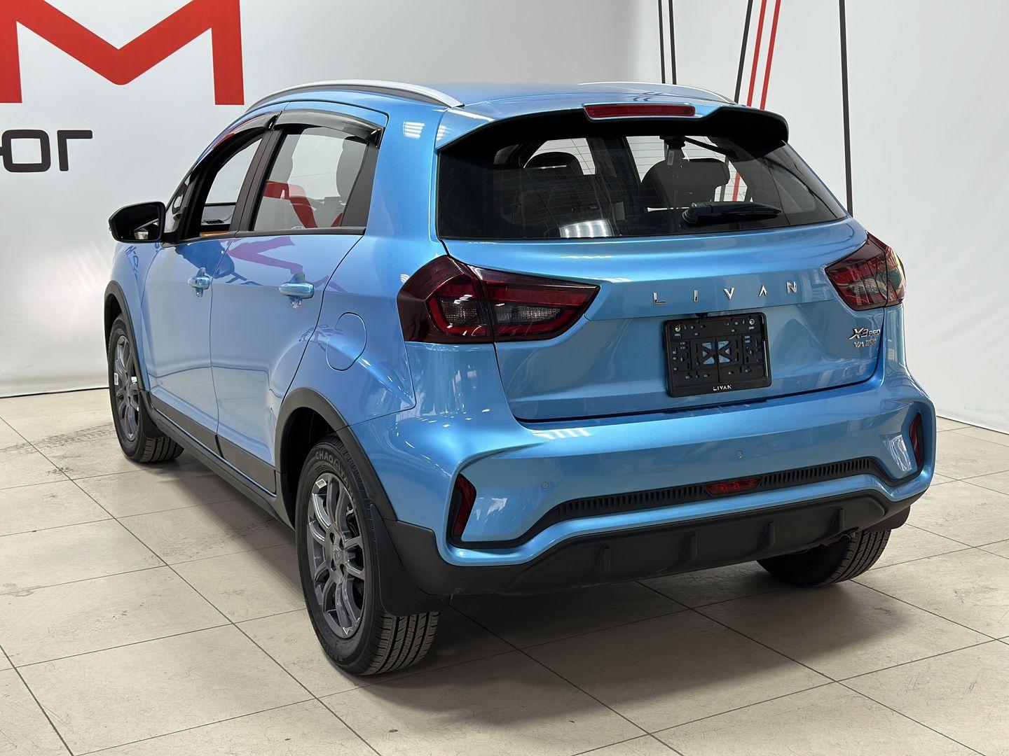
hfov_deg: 39.7
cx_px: 504
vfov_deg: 30.3
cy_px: 378
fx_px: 1399
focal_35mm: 48
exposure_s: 1/100
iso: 100
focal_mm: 6.86
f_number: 1.78
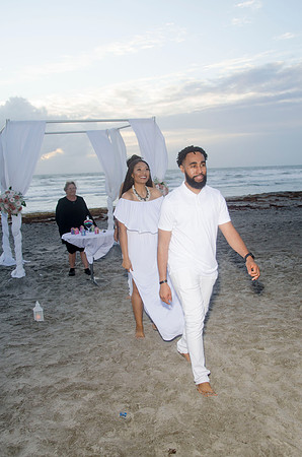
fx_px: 455
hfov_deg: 36.7
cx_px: 151
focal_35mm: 36
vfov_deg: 53.2
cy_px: 228
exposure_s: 1/125
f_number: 5.6
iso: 200
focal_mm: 24
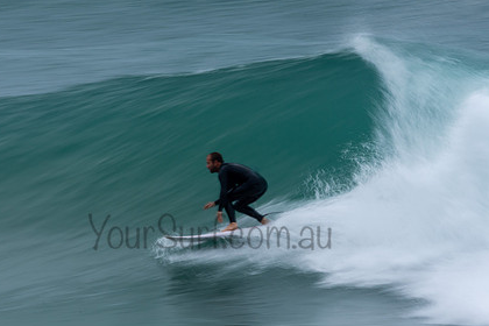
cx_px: 208
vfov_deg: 1.3
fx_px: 14058
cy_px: 222
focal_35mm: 1035
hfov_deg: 2.0
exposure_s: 1/20
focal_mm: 500
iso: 100
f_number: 25
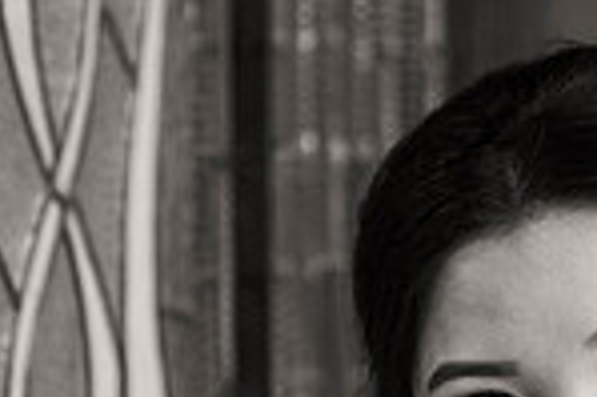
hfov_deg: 5.6
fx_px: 6146
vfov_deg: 3.7
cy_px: 501
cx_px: 228
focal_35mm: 371
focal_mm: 90
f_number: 3.5
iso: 1250
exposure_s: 1/100
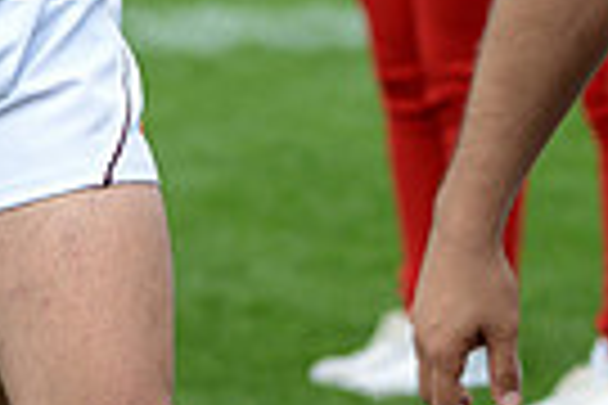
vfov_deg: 3.5
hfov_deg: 5.2
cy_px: -281
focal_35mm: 395
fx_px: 6671
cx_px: 131
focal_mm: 92
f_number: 2.8
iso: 250
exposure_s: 1/1000
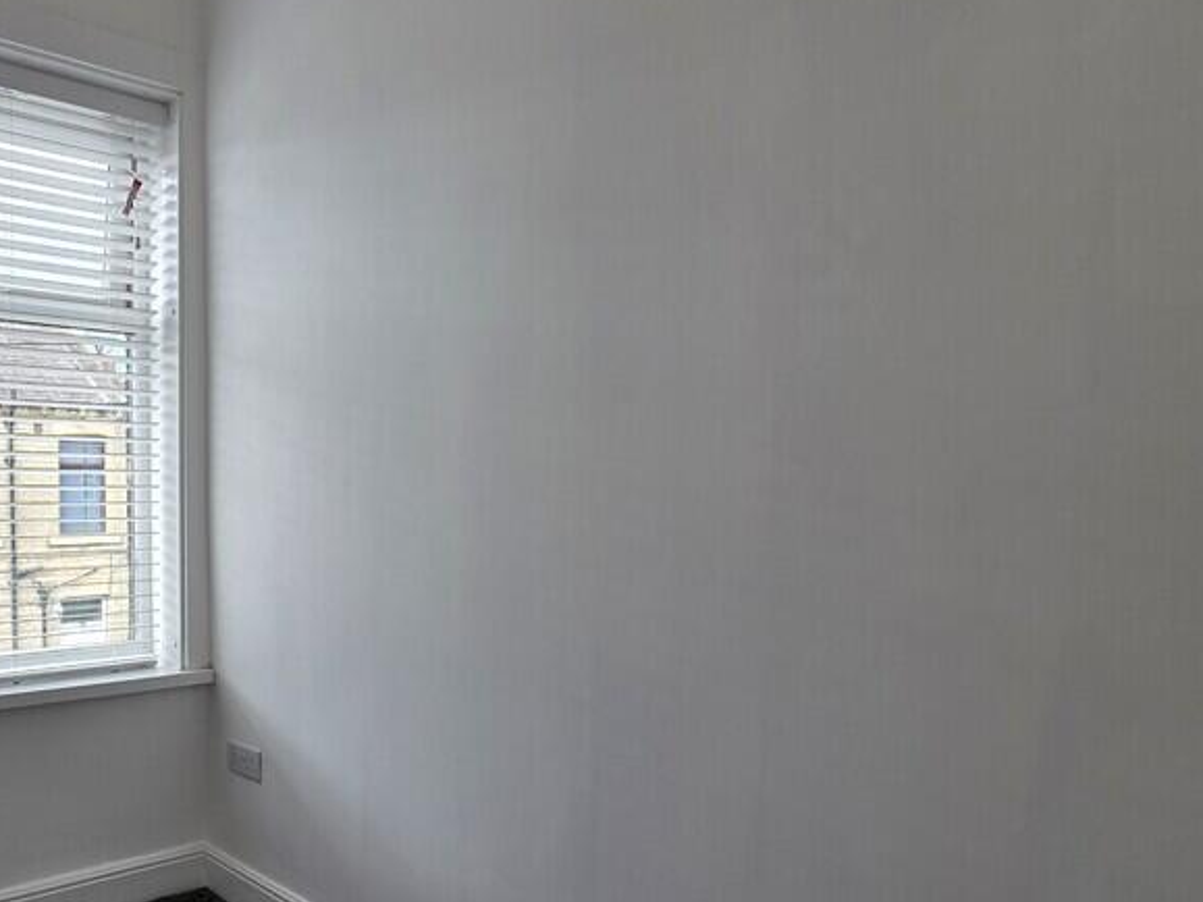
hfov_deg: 64.6
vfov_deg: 58.1
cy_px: 569
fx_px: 799
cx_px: 177
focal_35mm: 23
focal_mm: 2.2
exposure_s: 1/100
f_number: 1.9
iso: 25
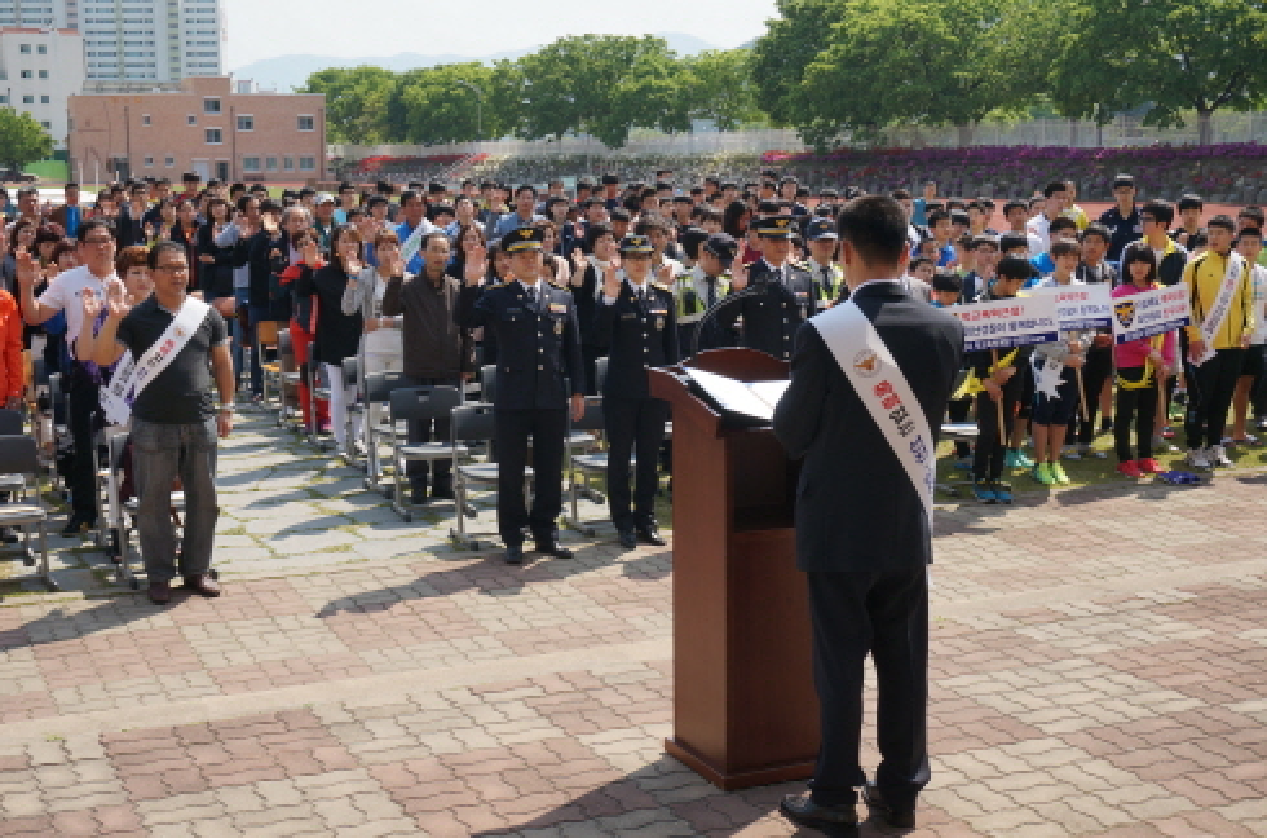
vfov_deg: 27.4
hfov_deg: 40.4
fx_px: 1720
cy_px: 425
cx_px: 626
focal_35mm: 49
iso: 100
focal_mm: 32
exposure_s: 1/200
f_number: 8
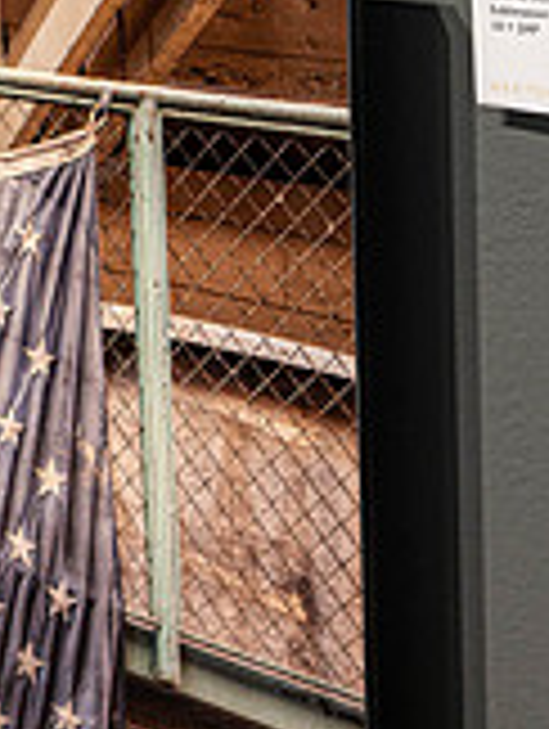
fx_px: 1350
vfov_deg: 26.2
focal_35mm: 64
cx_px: 446
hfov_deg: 22.6
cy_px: -194
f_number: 2.2
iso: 400
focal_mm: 8.8
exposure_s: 1/80
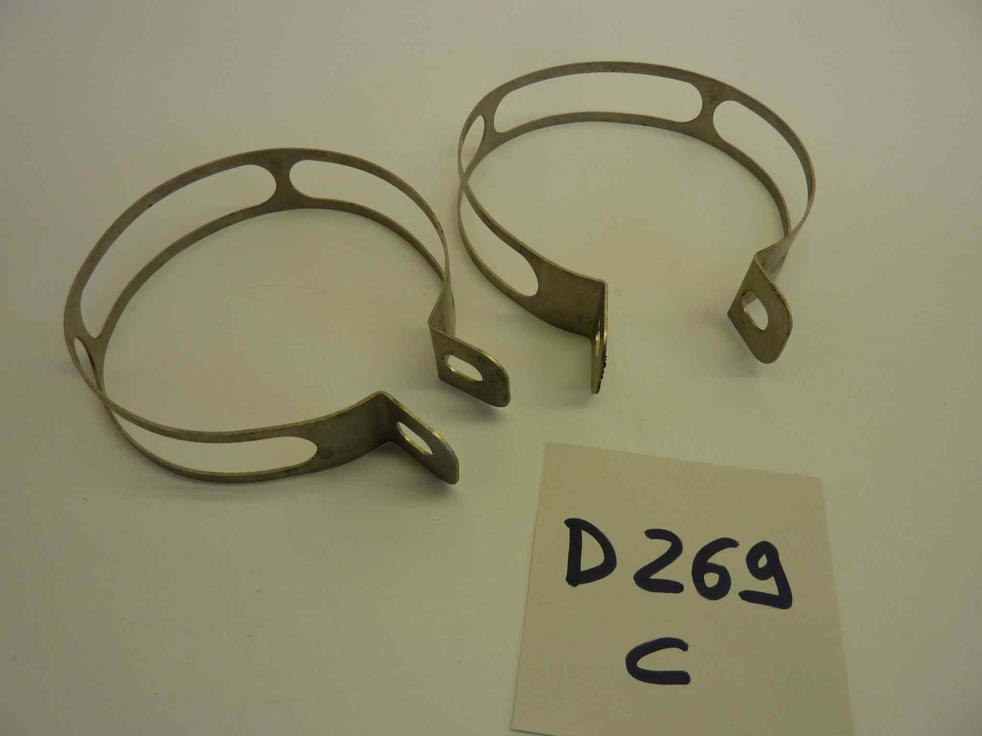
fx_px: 709
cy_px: 368
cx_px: 491
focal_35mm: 25
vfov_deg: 54.9
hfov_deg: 69.4
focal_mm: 4.1
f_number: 3.3
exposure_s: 1/80
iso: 80
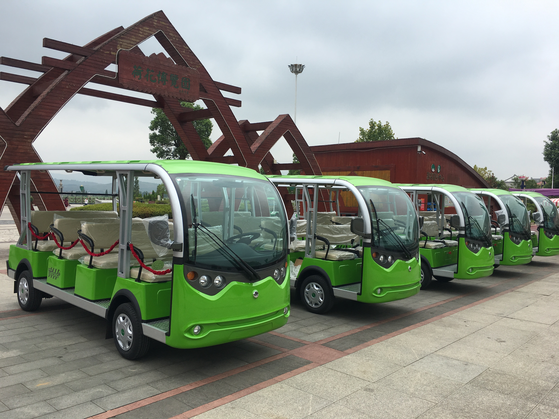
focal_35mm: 29
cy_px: 210
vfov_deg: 48.2
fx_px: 468
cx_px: 280
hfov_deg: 61.7
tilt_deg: -0.5
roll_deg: -1.8
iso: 25
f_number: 2.2
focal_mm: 4.15
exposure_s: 1/674
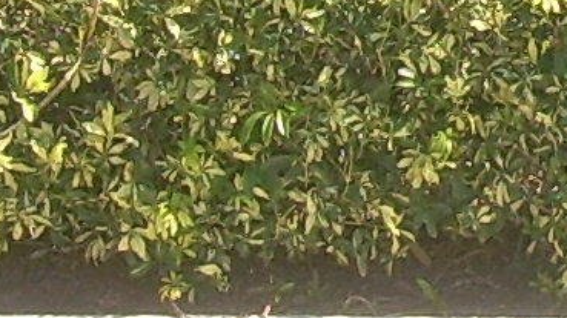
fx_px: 3831
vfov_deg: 4.7
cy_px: -341
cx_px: 1097
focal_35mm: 255
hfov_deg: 8.1
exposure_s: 1/210
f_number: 4.6
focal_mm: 6.3
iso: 50
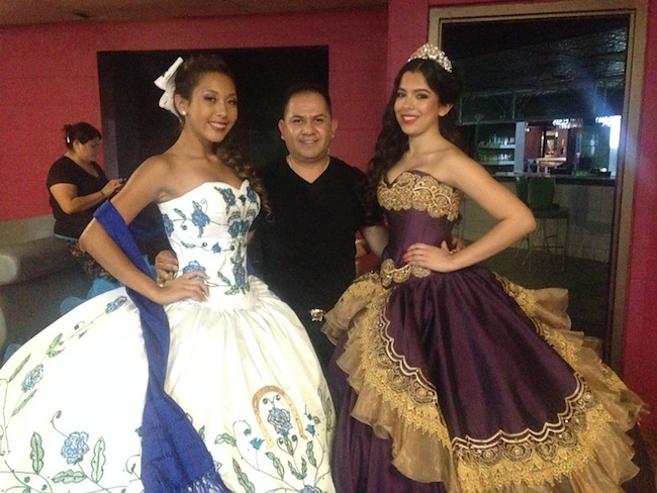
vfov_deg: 22.3
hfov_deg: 29.4
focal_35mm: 66
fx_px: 1253
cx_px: 328
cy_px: 246
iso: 1600
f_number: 2.4
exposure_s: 1/17
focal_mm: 4.12
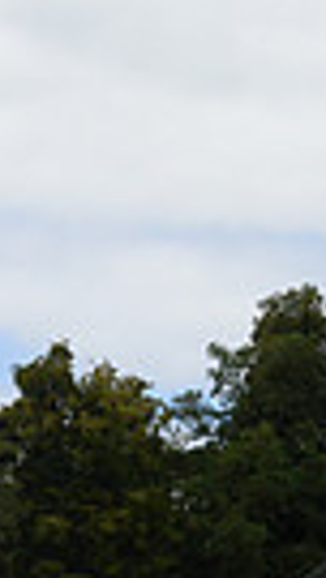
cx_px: 1098
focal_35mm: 225
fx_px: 3456
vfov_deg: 9.6
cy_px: 424
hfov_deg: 5.0
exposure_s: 1/3200
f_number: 9
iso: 1250
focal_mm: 50
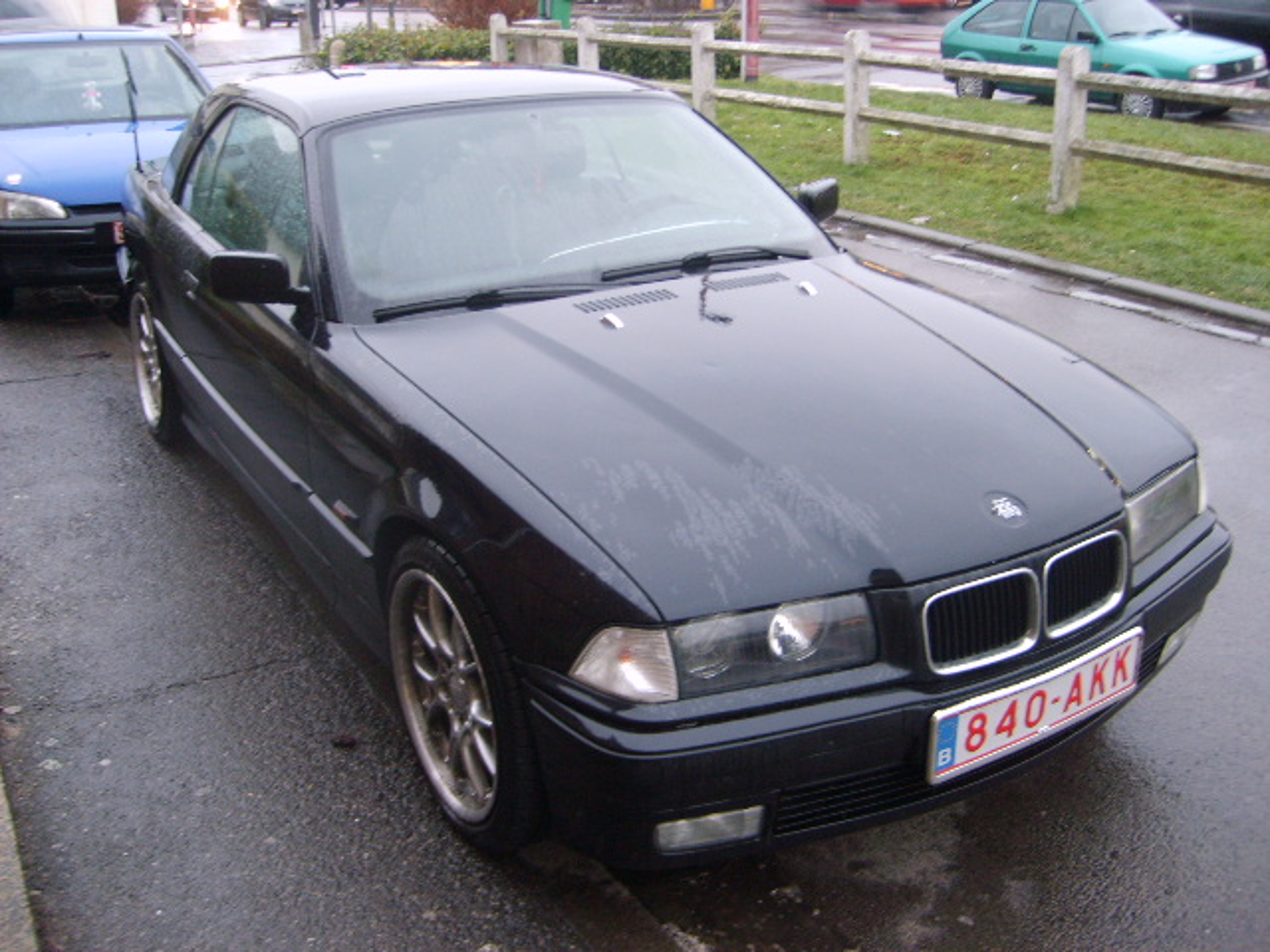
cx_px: 635
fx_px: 1284
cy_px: 476
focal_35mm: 35
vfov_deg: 40.7
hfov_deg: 52.6
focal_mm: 5.8
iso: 139
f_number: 2.8
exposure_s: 1/8
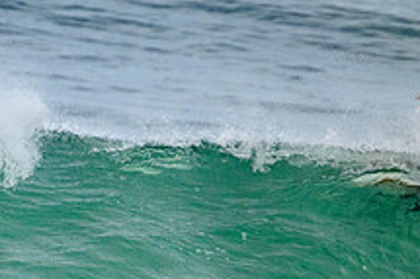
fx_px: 25215
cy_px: 335
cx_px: -135
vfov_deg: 0.6
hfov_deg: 1.0
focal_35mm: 2163
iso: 2000
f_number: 11
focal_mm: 800
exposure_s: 1/2500
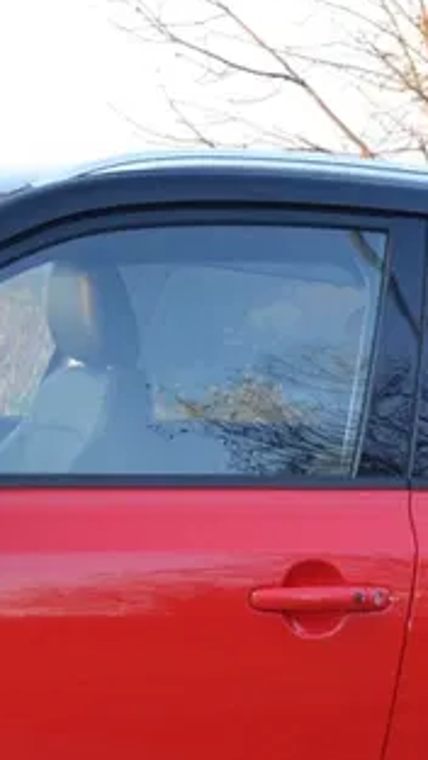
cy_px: 677
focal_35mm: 108
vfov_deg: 19.5
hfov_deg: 11.1
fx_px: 2180
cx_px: -30
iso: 200
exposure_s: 1/160
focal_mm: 18
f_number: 3.5
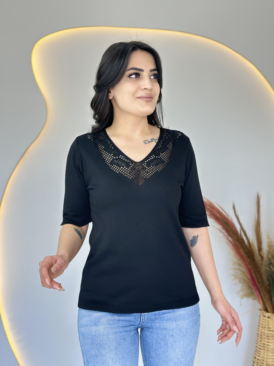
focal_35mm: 48
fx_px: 507
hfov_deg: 30.3
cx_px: 137
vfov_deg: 39.7
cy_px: 183
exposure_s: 1/130
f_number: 1.78
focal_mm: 6.86
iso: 64
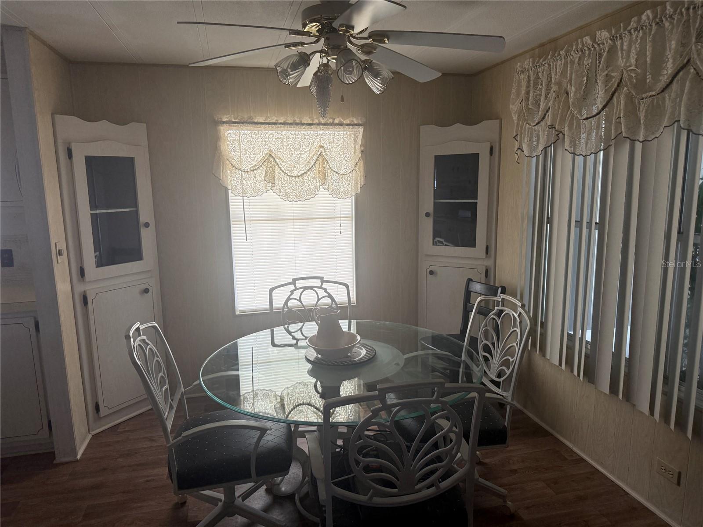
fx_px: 487
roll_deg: +0.3
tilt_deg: -8.3
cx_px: 352
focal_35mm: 24
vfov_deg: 56.8
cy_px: 264
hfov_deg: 71.6
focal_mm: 6.76
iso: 200
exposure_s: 1/121
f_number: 1.78
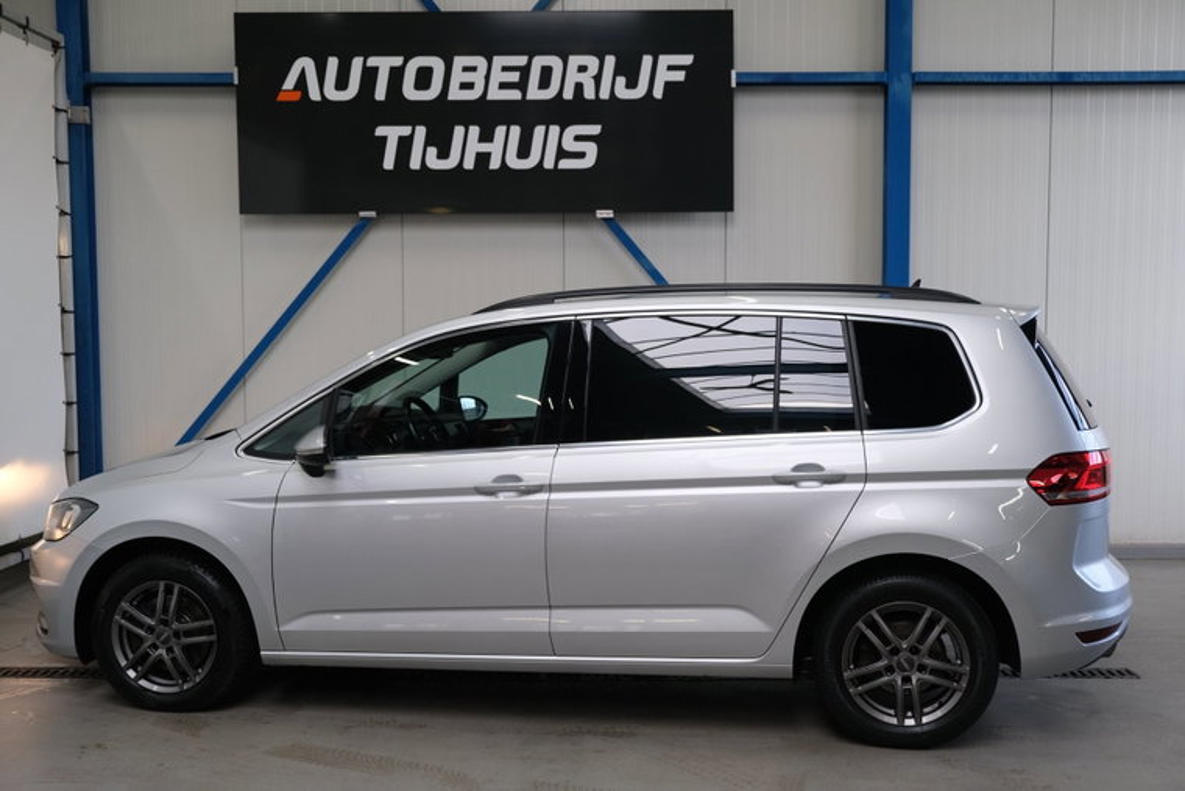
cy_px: 396
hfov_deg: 53.1
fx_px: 1185
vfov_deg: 36.9
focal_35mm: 36
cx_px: 592
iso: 320
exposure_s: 1/100
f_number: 3.6
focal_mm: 24.3
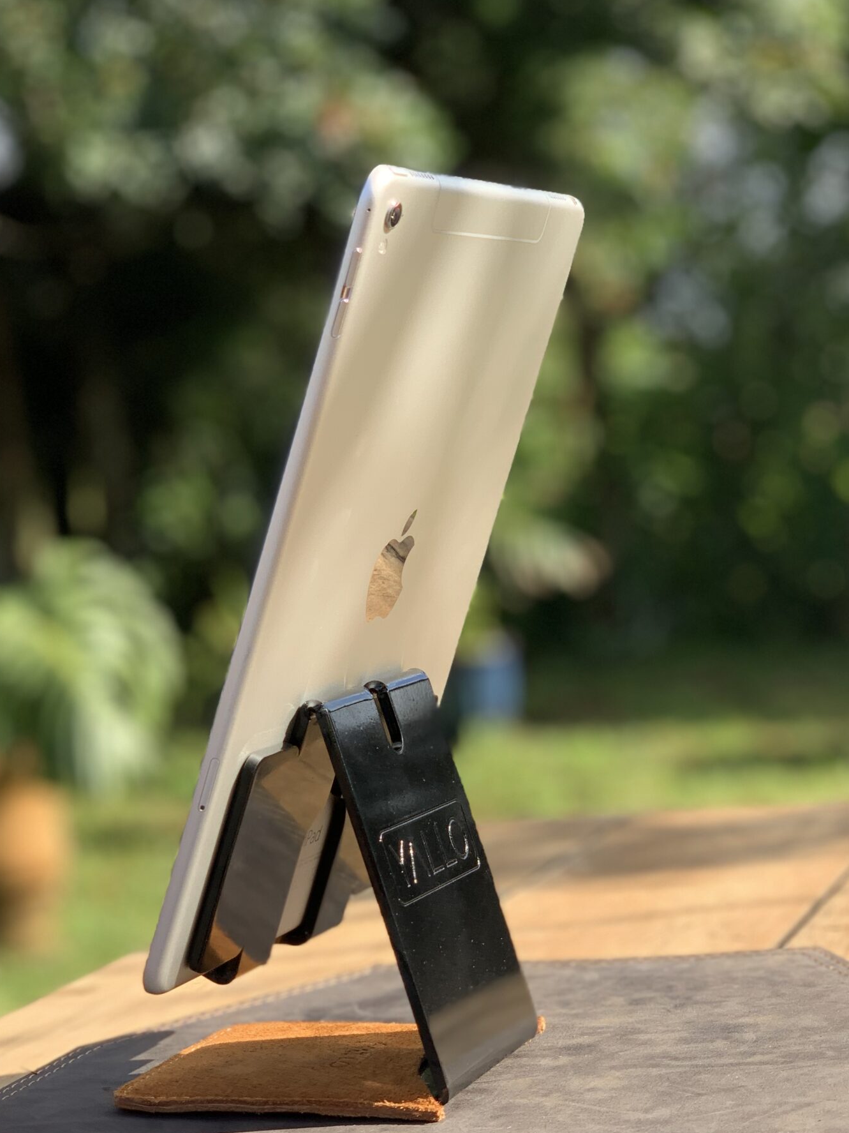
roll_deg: +2.4
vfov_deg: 25.9
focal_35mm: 75
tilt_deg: -7.1
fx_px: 2453
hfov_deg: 19.6
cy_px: 723
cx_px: 400
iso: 16
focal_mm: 6
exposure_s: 1/285
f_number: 2.4
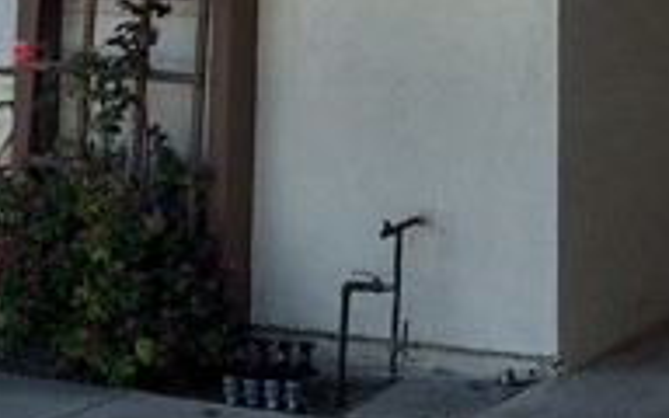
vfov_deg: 14.5
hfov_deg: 24.0
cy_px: -178
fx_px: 1550
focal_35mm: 85
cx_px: 530
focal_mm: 4.6
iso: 40
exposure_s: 1/1052
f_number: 1.8
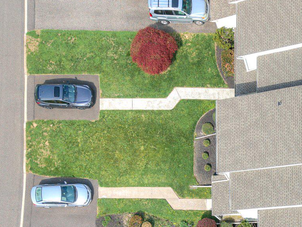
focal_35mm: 64
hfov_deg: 28.1
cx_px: 316
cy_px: 293
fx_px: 558
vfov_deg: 20.9
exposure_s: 1/2000
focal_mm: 8.7
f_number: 1.8
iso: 140
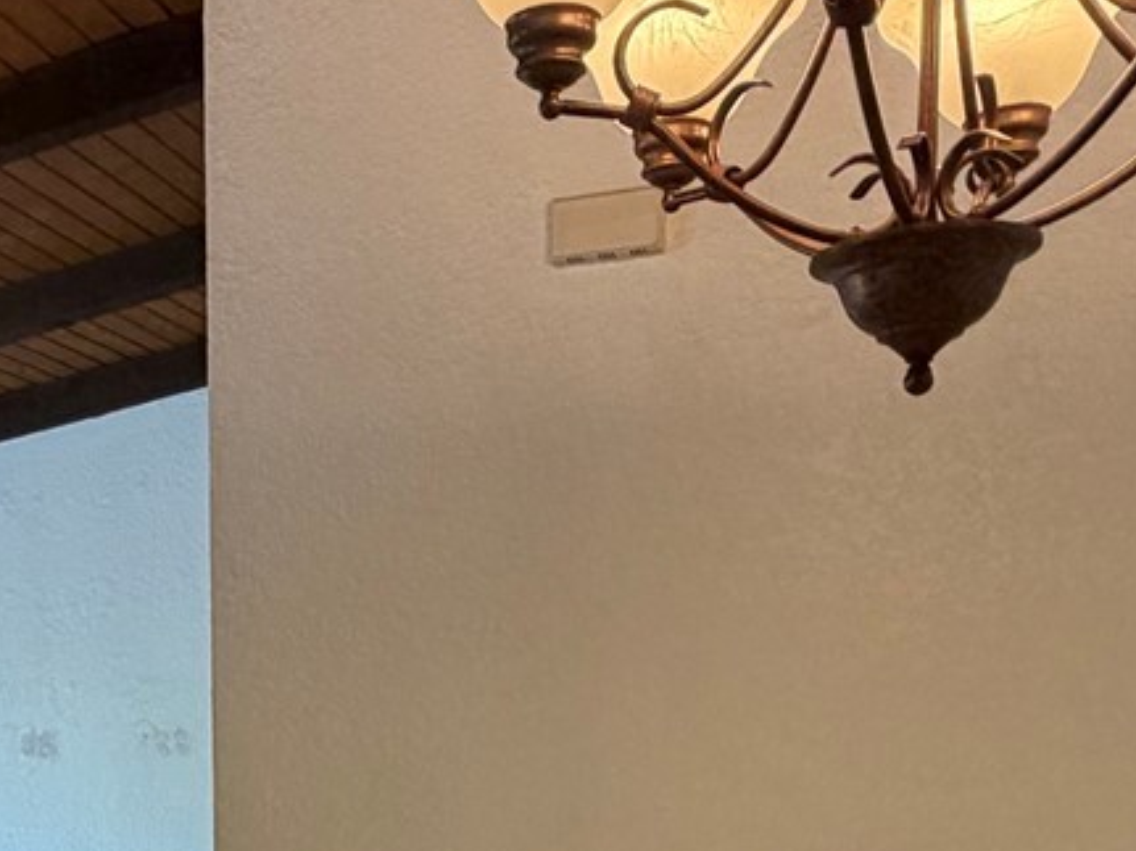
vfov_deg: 25.8
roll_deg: +1.0
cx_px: 232
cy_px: 954
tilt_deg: -6.6
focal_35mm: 52
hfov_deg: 35.7
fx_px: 1706
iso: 200
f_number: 2.2
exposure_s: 1/121
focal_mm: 2.22
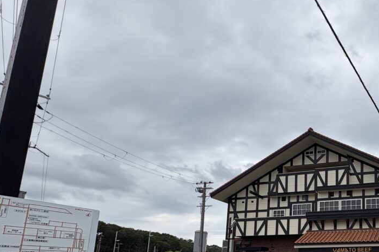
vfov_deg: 44.2
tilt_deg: +9.6
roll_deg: +0.6
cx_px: 349
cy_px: 221
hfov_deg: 56.9
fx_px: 284
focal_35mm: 27
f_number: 2.2
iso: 40
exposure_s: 1/1110
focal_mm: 2.22
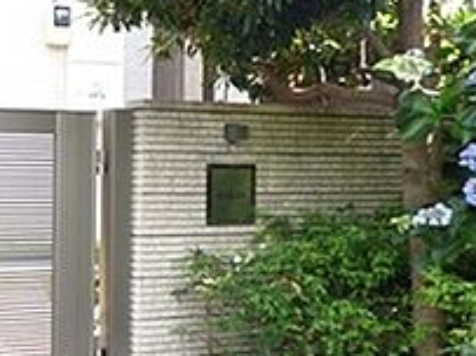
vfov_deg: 23.2
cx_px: -101
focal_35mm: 63
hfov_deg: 27.0
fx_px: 866
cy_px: 199
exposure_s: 1/125
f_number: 2.8
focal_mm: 3.58
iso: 100
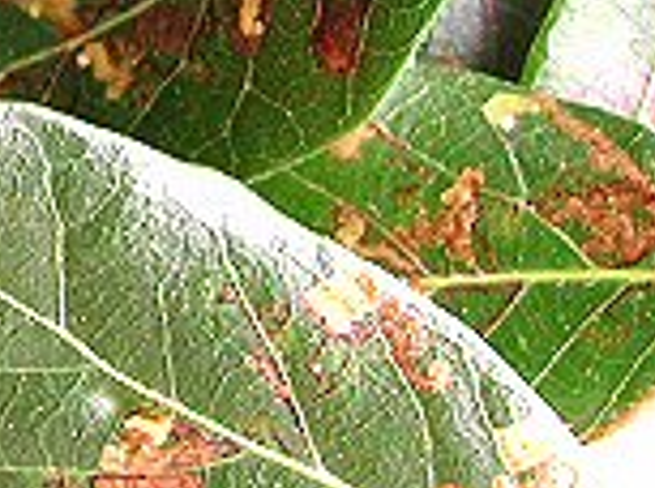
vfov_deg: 9.7
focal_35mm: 149
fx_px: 2813
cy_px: -152
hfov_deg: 12.8
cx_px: -205
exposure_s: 1/14.9
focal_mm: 8
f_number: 2.8
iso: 100
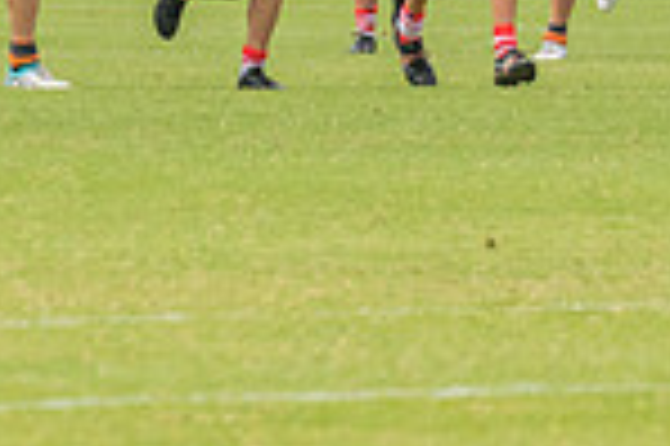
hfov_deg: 1.3
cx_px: 1443
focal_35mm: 1581
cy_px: -293
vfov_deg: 0.9
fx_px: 29392
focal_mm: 300
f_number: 9
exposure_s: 1/1250
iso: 800
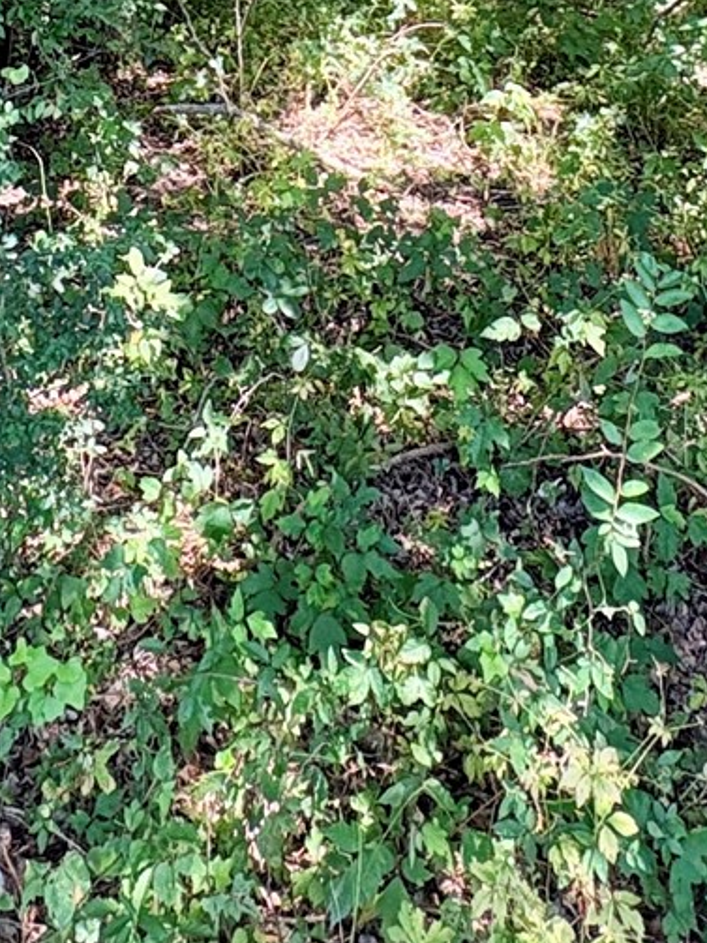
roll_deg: +0.1
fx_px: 1553
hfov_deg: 25.6
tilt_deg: -0.7
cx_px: 268
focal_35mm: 57
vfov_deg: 26.9
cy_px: -366
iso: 50
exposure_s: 1/99
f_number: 2.2
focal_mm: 2.22
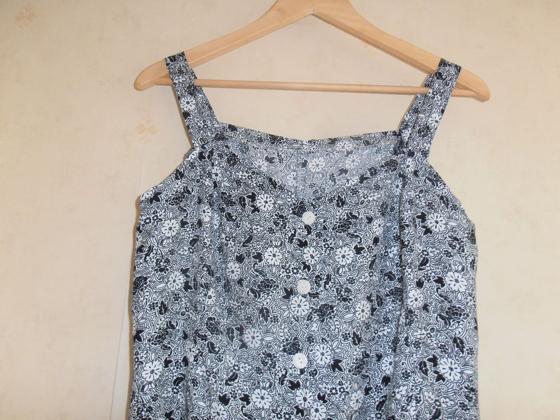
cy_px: 210
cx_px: 280
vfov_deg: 56.8
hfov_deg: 71.6
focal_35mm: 24
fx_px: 388
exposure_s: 1/30
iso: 125
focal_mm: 4.2
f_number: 3
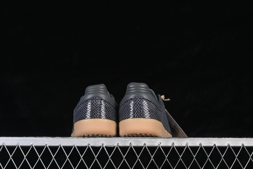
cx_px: 126
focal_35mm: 75
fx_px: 527
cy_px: 84
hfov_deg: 27.0
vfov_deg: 18.2
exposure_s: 1/80
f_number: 7.1
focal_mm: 50
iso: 160
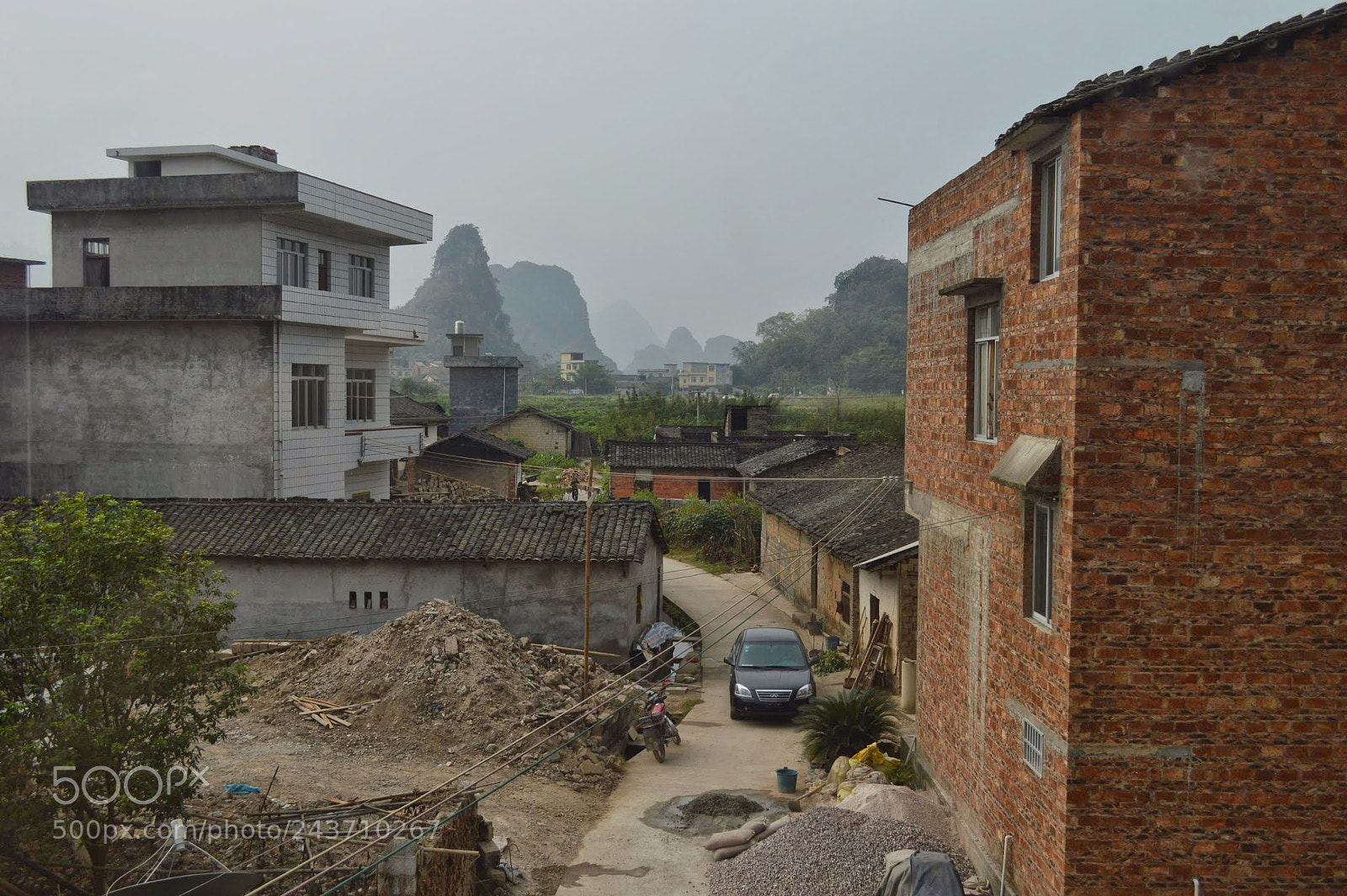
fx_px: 1346
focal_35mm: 36
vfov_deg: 36.8
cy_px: 448
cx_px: 674
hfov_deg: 53.2
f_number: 4.5
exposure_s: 1/4000
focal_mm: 24
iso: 360
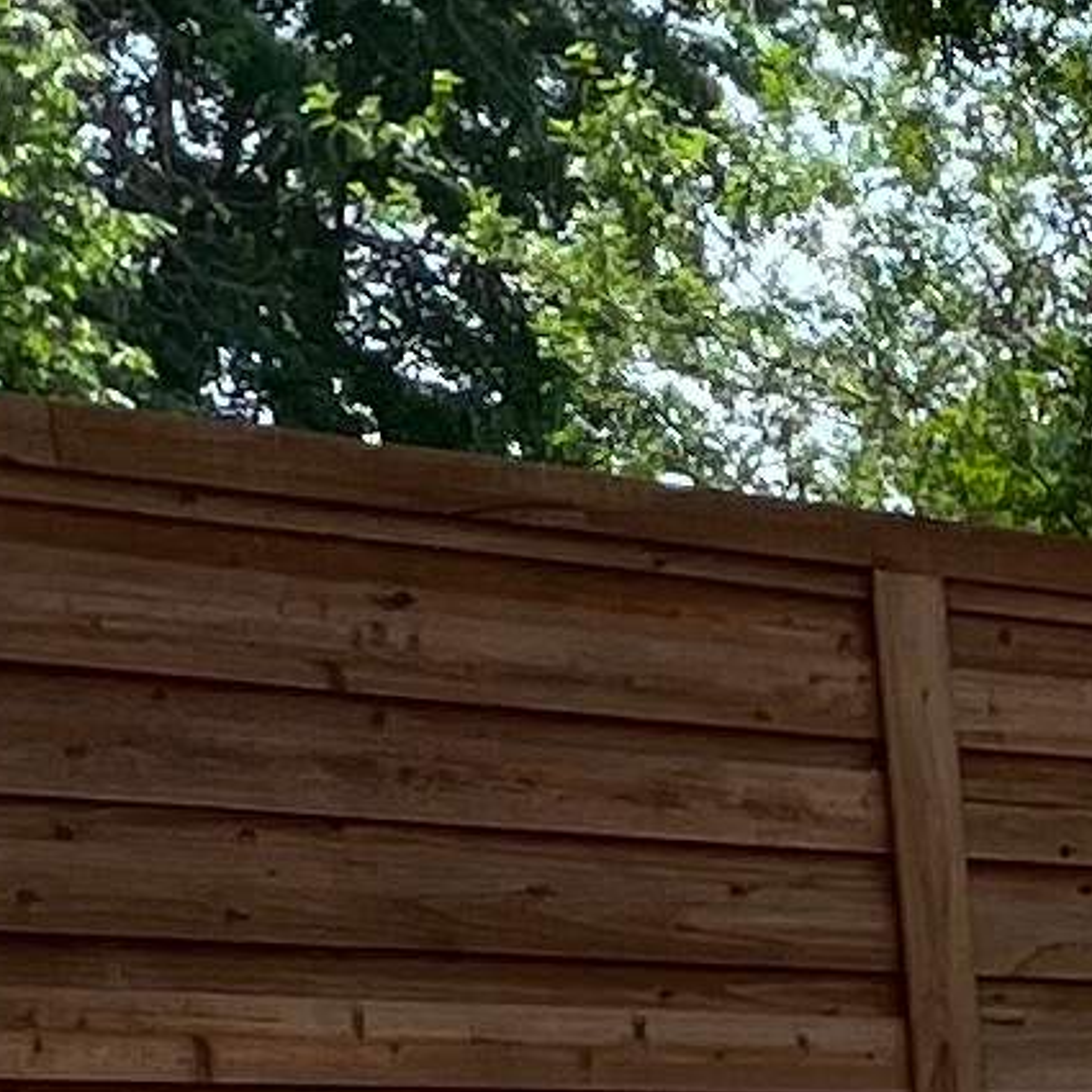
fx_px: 3890
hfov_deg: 12.7
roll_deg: -0.7
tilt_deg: -17.1
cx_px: 2536
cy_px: 2423
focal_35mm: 109
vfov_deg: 13.0
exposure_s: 1/861
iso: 32
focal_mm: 1.57
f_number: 1.8
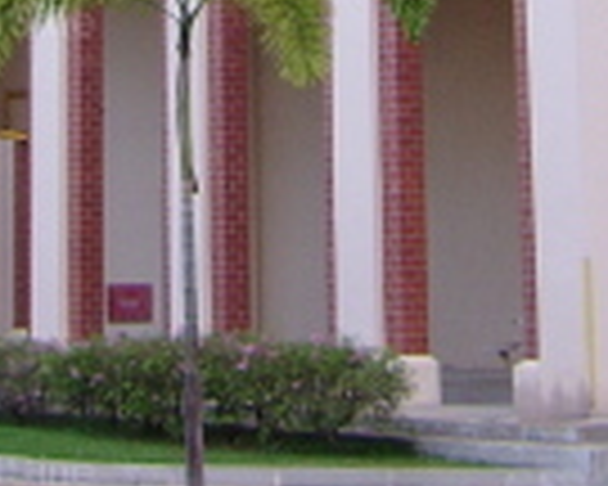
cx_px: 171
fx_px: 2501
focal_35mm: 139
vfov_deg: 10.4
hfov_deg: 13.8
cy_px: -423
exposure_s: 1/32
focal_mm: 5.95
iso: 100
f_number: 2.8
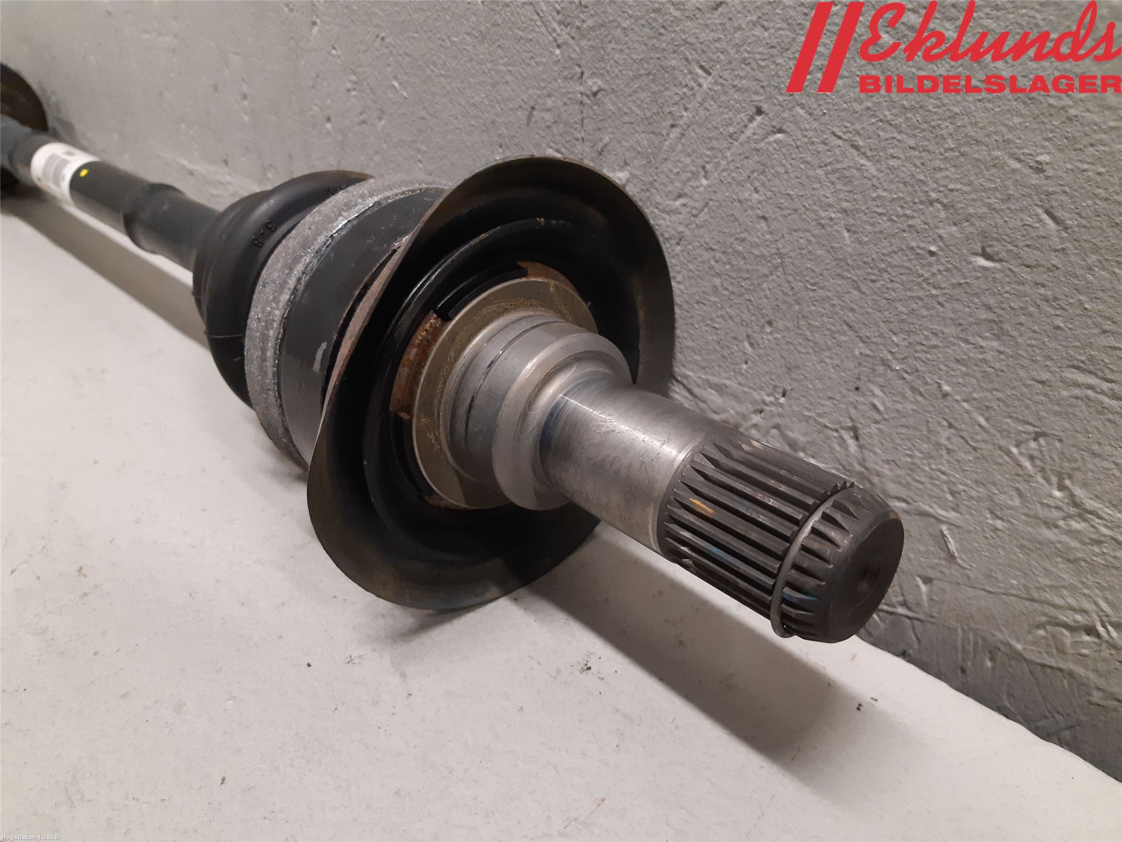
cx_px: 561
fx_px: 843
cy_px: 421
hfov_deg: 67.3
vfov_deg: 53.1
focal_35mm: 26
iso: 250
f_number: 1.7
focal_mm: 3.93
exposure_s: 1/50
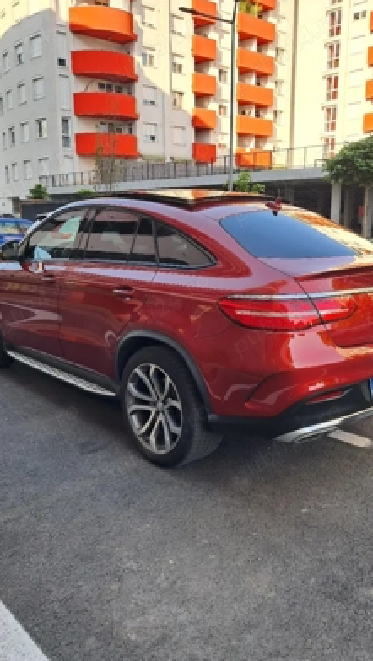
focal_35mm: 30
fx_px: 527
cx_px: 189
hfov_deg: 39.0
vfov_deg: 64.3
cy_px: 334
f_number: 1.8
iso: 50
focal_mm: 4
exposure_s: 1/118
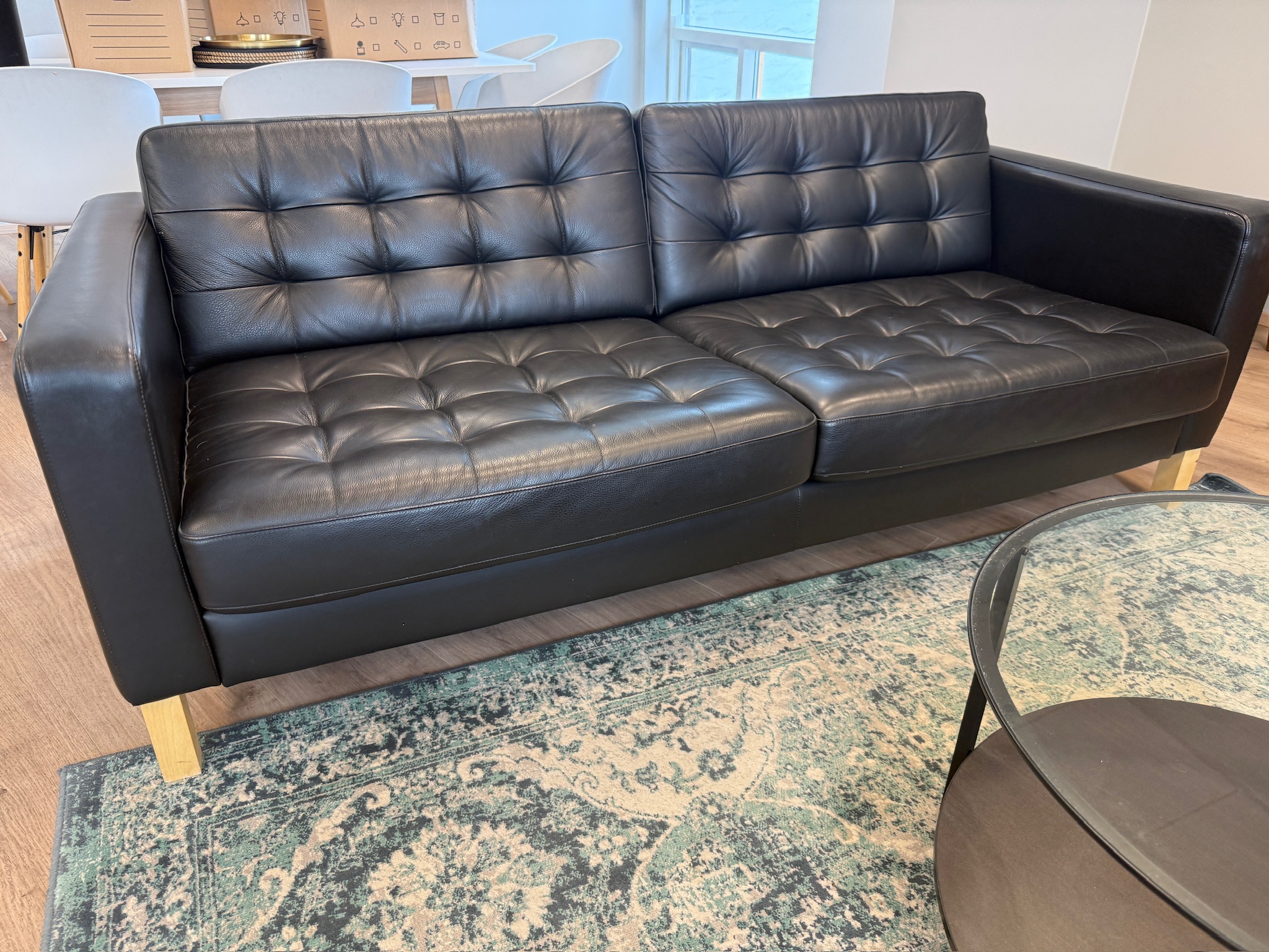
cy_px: 476
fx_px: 880
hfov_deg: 71.6
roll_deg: +0.5
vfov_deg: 56.8
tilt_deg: -26.8
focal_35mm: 24
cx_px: 634
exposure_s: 1/100
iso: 160
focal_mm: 6.76
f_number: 1.78
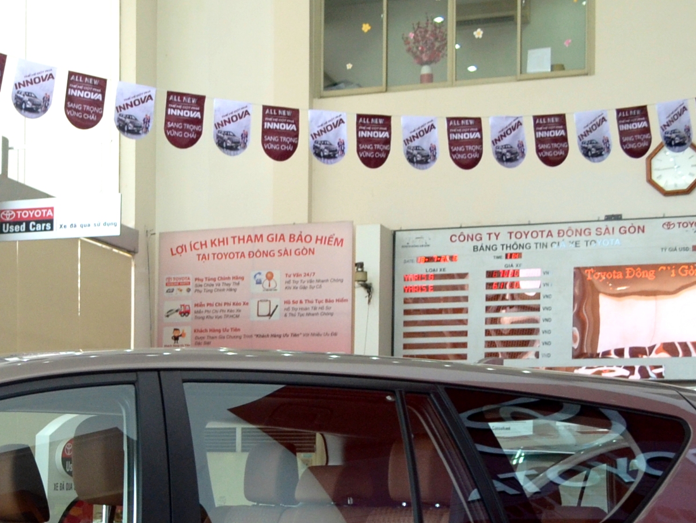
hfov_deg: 20.8
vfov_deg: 16.3
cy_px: 568
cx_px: -137
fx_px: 1770
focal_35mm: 88
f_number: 5
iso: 800
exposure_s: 1/100
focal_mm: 20
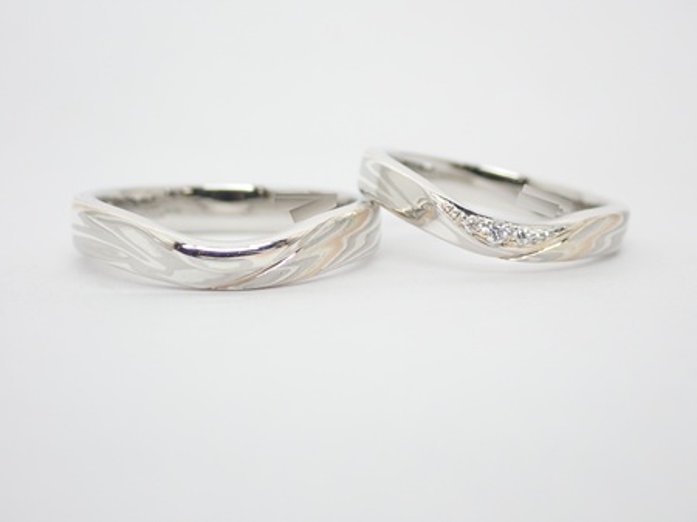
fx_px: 1550
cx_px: 348
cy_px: 261
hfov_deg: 25.3
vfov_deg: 19.1
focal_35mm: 77
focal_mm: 13.65
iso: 200
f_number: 4.1
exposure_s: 1/100
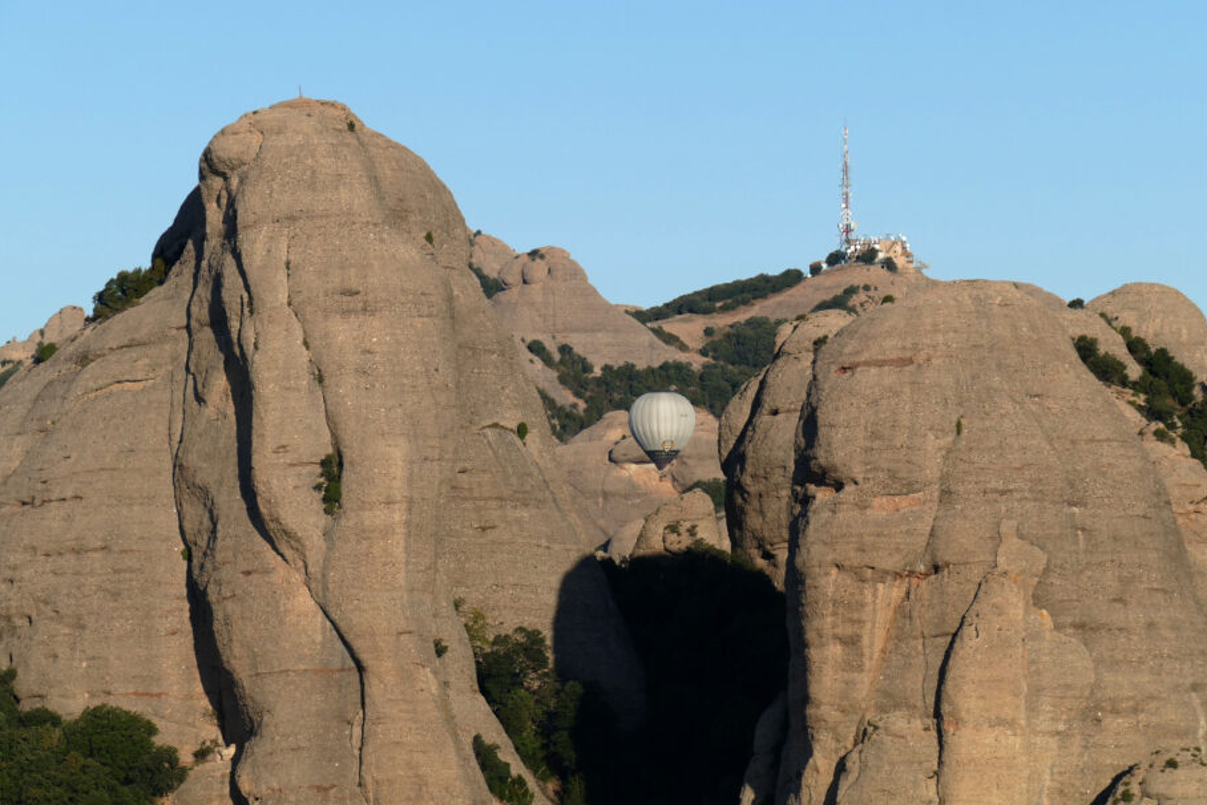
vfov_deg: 6.2
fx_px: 7412
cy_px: 389
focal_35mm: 221
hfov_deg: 9.3
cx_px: 614
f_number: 5
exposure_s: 1/1600
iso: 125
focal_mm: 71.46
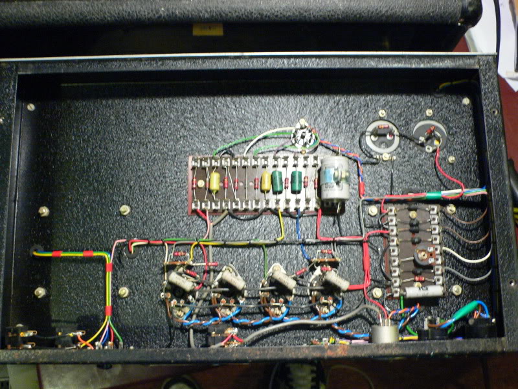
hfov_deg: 54.0
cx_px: 259
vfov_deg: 41.8
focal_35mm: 34
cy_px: 194
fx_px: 509
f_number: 2.8
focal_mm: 6.3
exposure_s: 1/4
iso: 200
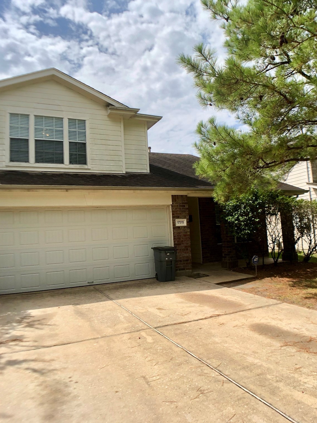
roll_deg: +3.7
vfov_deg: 49.0
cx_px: 169
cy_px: 214
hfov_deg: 37.7
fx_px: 464
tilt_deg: +4.9
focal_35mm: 38
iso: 20
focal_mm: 4
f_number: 1.8
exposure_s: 1/2703
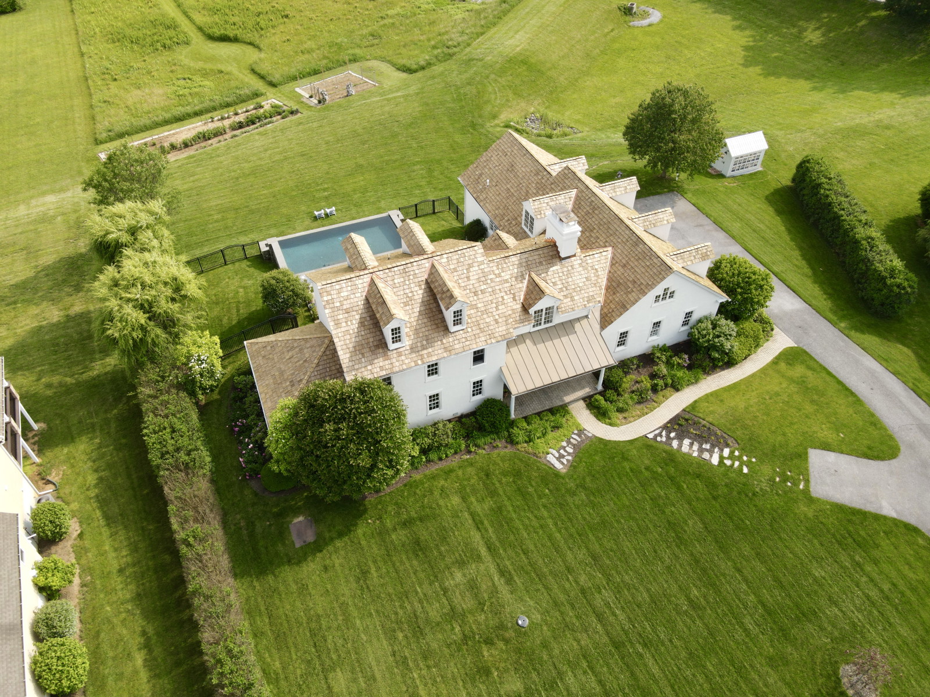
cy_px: 348
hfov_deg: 71.6
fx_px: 645
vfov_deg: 56.8
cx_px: 465
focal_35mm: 24
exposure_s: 1/320
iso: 100
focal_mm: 4.5
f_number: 2.8
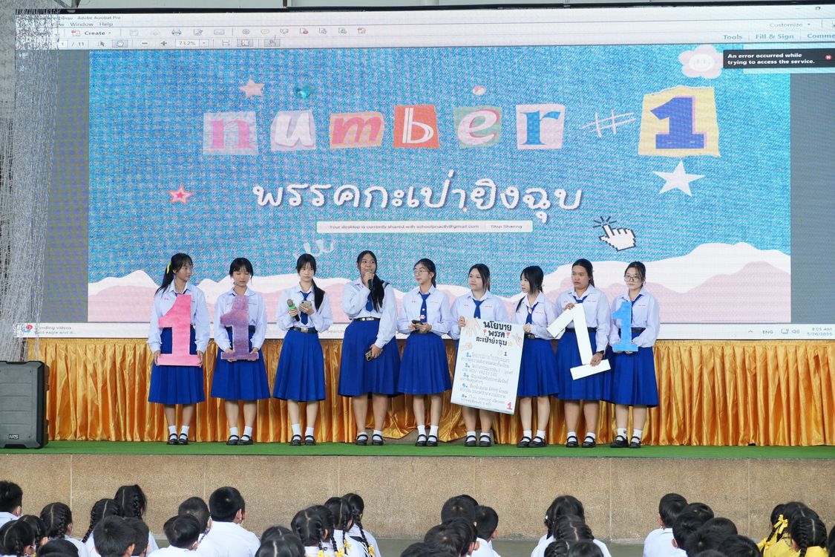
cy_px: 278
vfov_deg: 15.2
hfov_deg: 22.6
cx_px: 418
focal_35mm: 90
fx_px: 2087
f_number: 5.6
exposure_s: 1/125
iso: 1250
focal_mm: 60
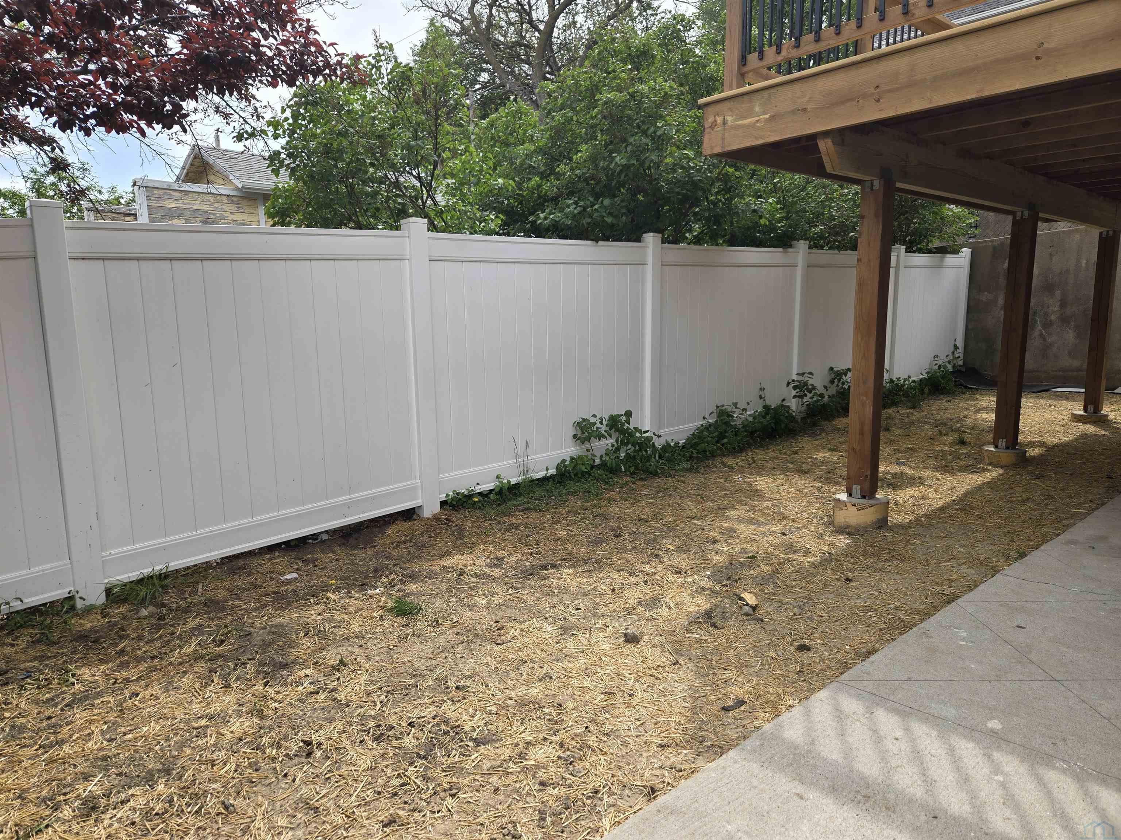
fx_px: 745
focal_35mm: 23
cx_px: 560
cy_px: 420
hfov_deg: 73.9
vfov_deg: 58.9
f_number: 1.8
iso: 25
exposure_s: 1/1073
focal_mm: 5.4
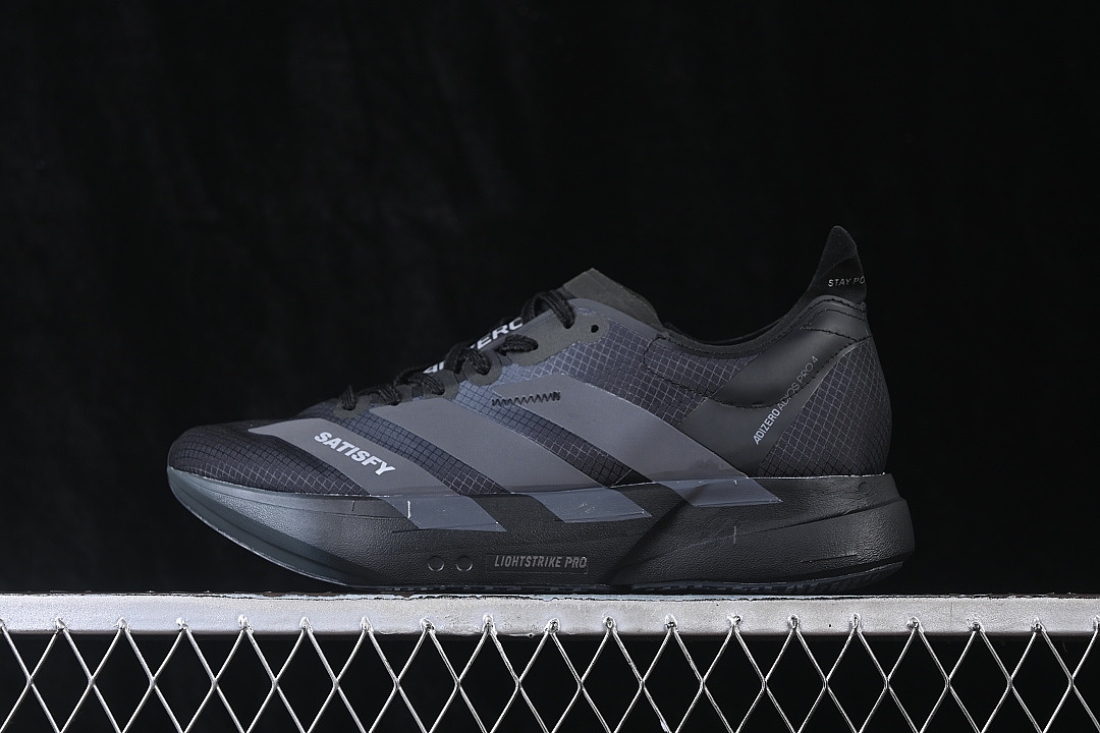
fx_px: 2291
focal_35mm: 75
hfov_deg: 27.0
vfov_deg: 18.2
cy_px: 366
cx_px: 550
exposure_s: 1/60
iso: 160
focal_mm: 50
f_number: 6.3
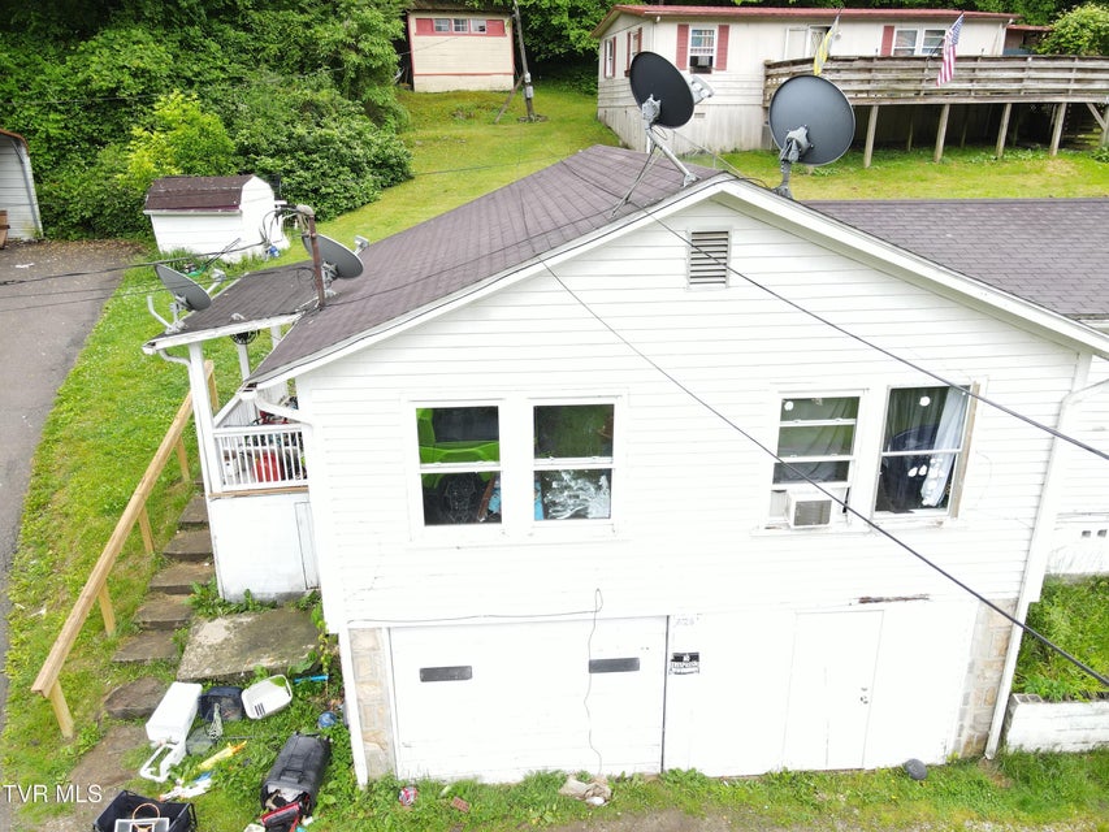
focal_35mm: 24
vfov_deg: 56.8
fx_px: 769
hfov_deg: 71.6
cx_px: 554
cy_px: 416
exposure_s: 1/100
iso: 100
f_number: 2.8
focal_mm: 4.5
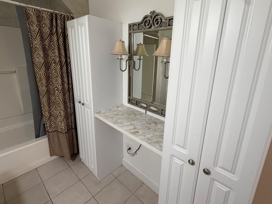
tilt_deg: -14.5
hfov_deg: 90.8
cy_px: 90
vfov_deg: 74.4
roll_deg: -2.4
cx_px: 148
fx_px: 134
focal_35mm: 17
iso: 320
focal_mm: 2.22
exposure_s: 1/60
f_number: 2.2
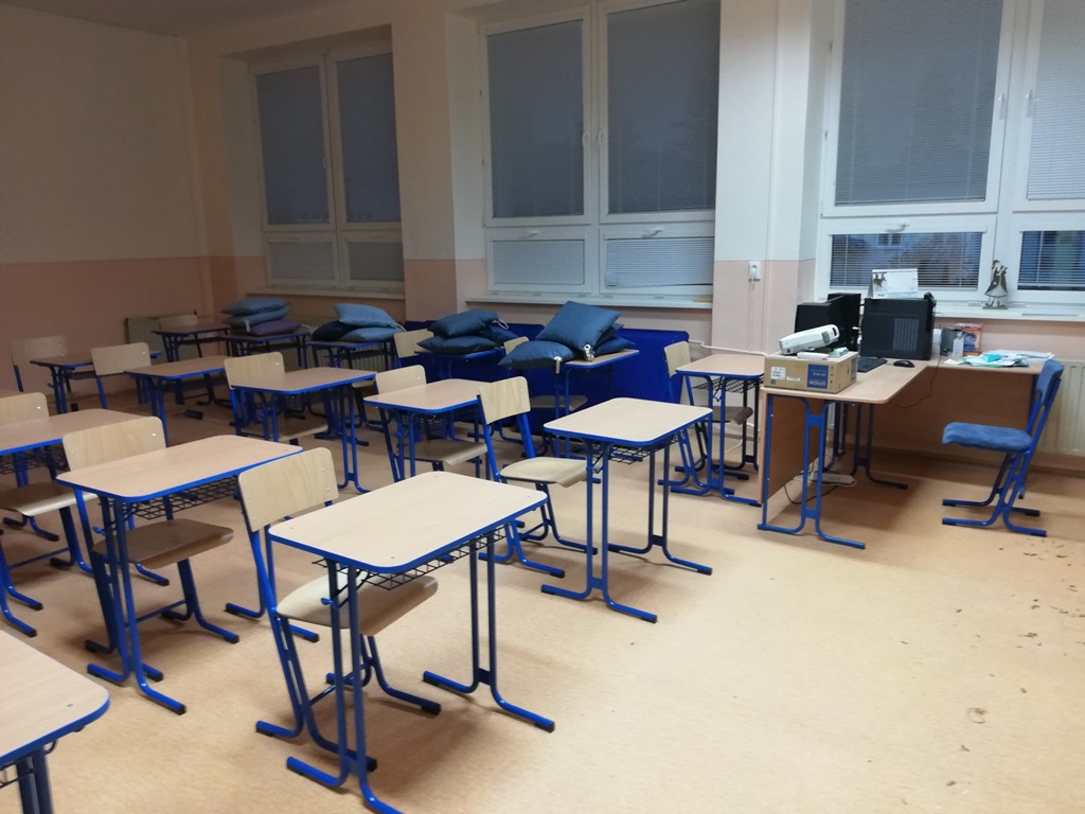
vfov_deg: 53.1
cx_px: 542
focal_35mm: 26
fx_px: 815
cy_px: 407
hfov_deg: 67.3
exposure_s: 1/25
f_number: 2.2
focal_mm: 3.81
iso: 320
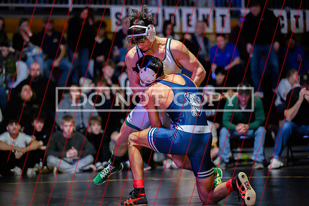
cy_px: 103
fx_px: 1159
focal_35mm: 135
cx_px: 154
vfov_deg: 10.2
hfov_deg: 15.2
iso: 20000
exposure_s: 1/640
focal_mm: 135
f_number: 2.8
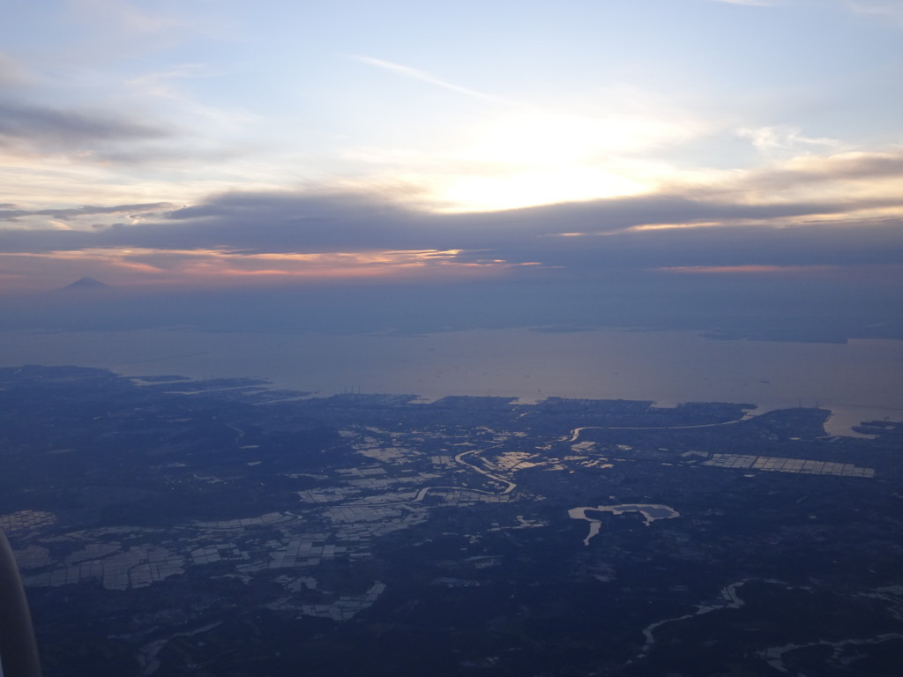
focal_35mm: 34
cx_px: 452
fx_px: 887
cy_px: 338
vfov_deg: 41.8
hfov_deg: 54.0
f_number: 4
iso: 80
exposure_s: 1/80
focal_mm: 5.79
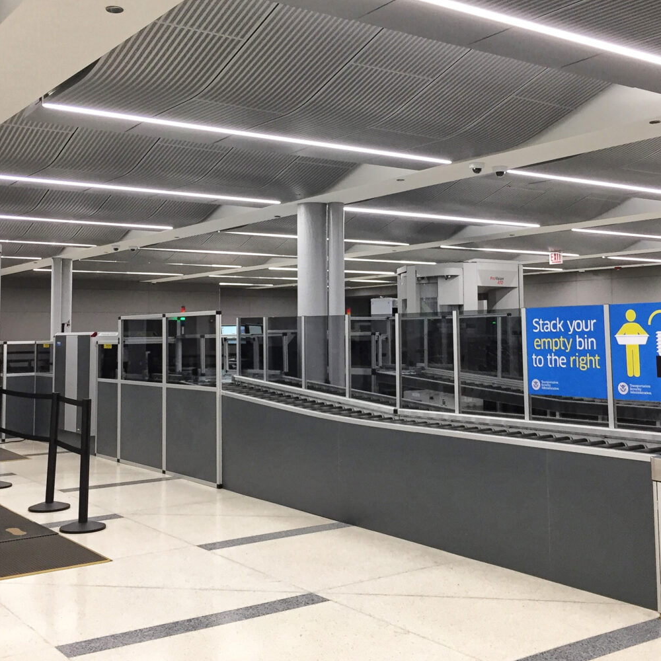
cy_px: 275
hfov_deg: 40.9
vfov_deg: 40.8
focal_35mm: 41
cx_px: 348
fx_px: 886
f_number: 2.2
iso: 40
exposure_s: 1/30
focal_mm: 4.15
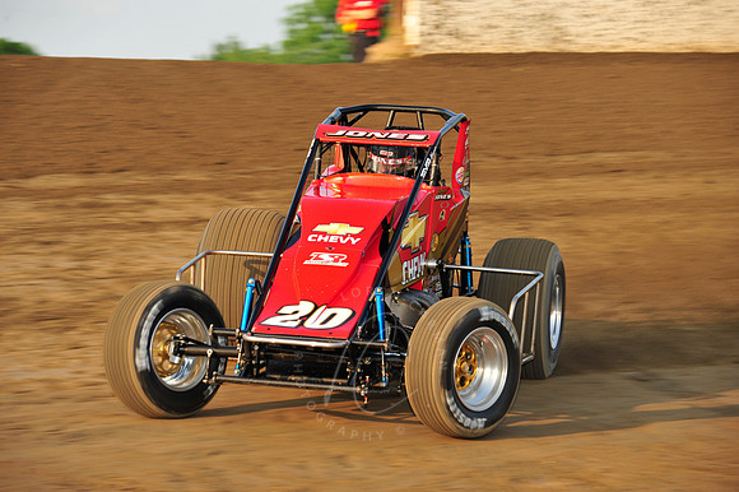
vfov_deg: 7.4
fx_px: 3795
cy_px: 246
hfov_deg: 11.1
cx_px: 370
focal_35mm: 185
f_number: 8
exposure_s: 1/320
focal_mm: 185
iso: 400
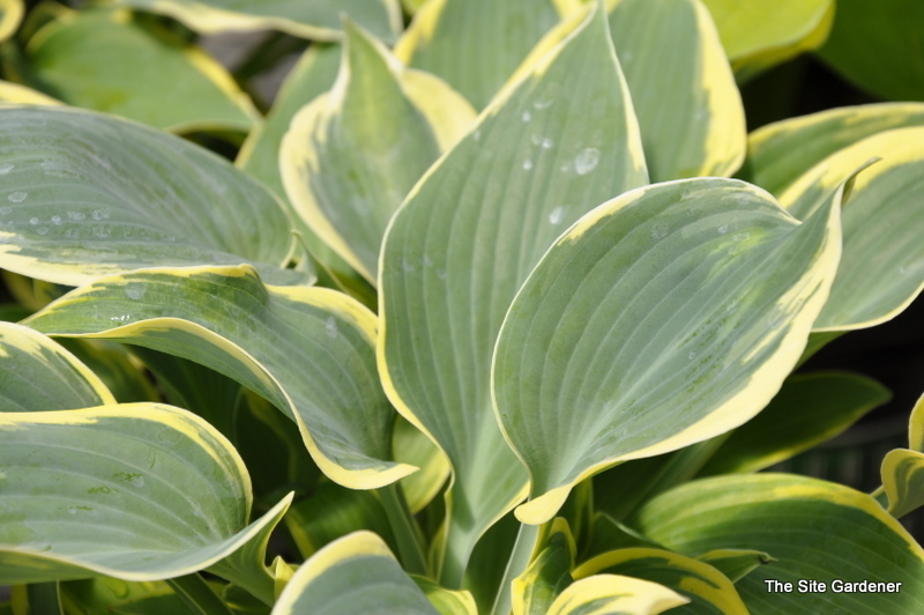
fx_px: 4039
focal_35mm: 158
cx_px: 462
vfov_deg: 8.7
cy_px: 308
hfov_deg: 13.1
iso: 200
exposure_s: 1/320
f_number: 9
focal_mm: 105
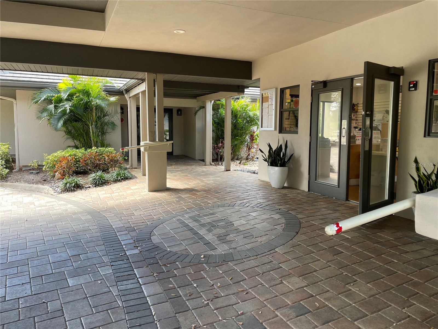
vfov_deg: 53.1
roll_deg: -0.3
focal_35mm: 26
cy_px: 164
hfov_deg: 67.3
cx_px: 219
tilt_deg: -5.8
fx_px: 329
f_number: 1.6
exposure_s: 1/121
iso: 40
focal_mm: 4.2
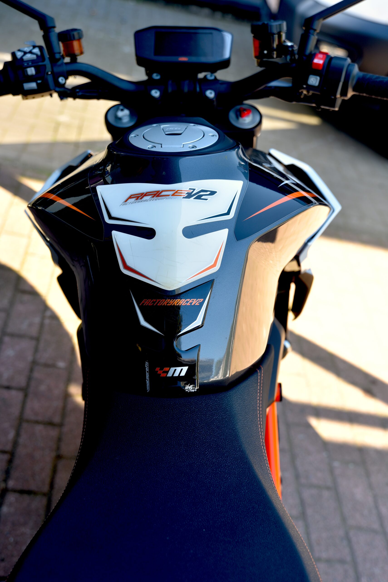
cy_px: 291
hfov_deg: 30.5
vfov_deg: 44.5
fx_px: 711
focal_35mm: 44
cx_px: 194
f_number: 4
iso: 100
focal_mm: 44
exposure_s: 1/60
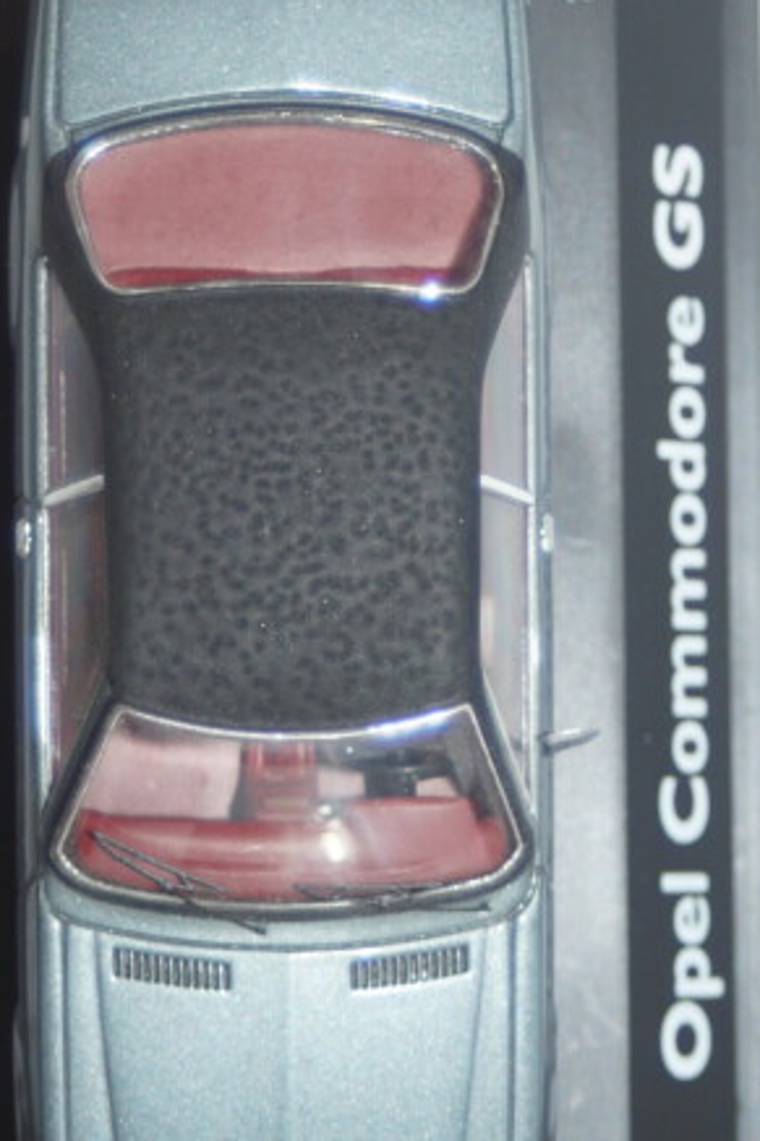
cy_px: 334
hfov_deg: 8.1
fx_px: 5388
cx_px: 227
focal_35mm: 170
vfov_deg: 12.1
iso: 250
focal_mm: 55
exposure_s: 1/60
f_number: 5
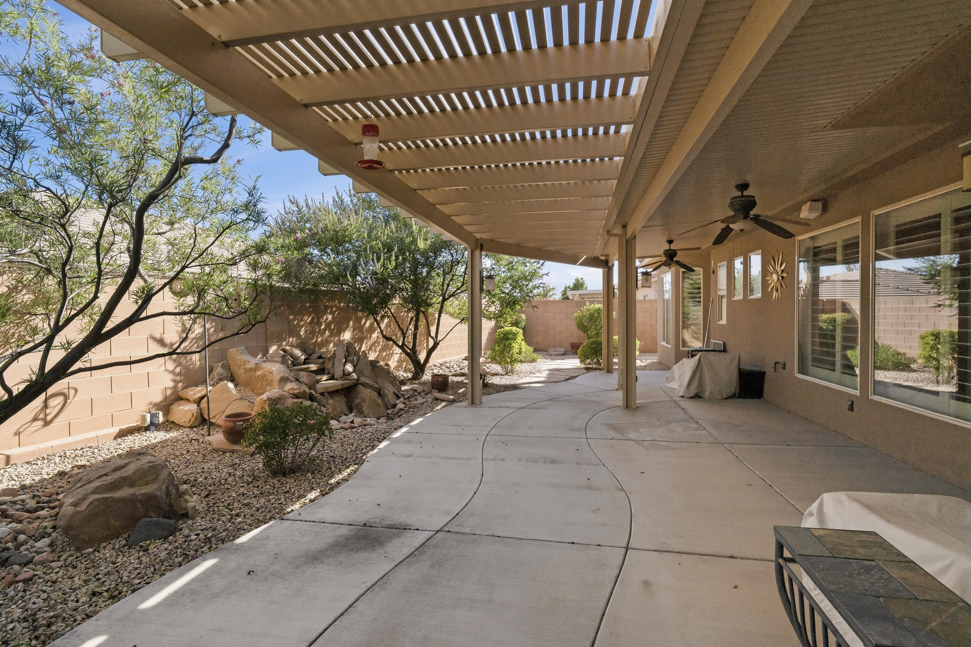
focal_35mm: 17
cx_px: 489
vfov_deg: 70.4
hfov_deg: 93.3
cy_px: 321
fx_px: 458
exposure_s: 1/8000
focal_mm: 16
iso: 800
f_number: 5.6
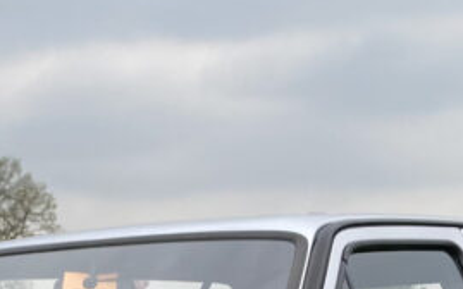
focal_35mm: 113
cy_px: 624
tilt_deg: -4.9
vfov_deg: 10.4
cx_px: 26
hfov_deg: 18.1
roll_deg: +0.3
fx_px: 1426
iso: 20
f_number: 1.8
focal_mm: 3.99
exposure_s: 1/430
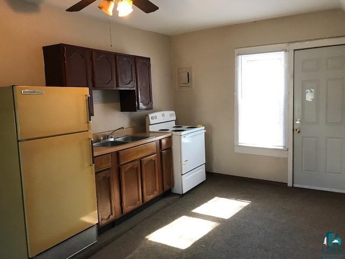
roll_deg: +2.0
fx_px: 279
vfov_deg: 49.7
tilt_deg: -6.2
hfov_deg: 63.4
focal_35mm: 28
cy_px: 130
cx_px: 172
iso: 40
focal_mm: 3.99
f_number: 1.8
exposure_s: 1/30
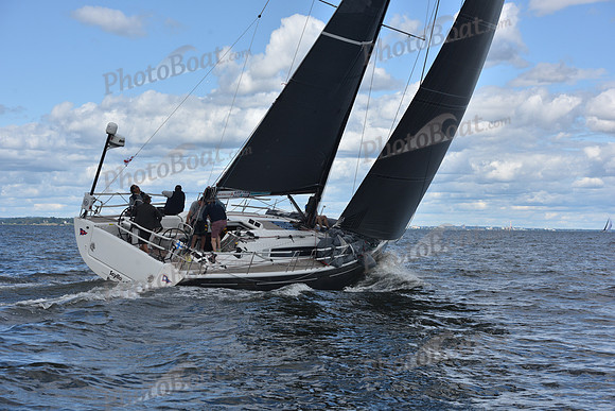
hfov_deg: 28.8
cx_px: 308
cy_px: 206
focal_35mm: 70
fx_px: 1196
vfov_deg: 19.5
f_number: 8
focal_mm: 70
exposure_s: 1/1000
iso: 250
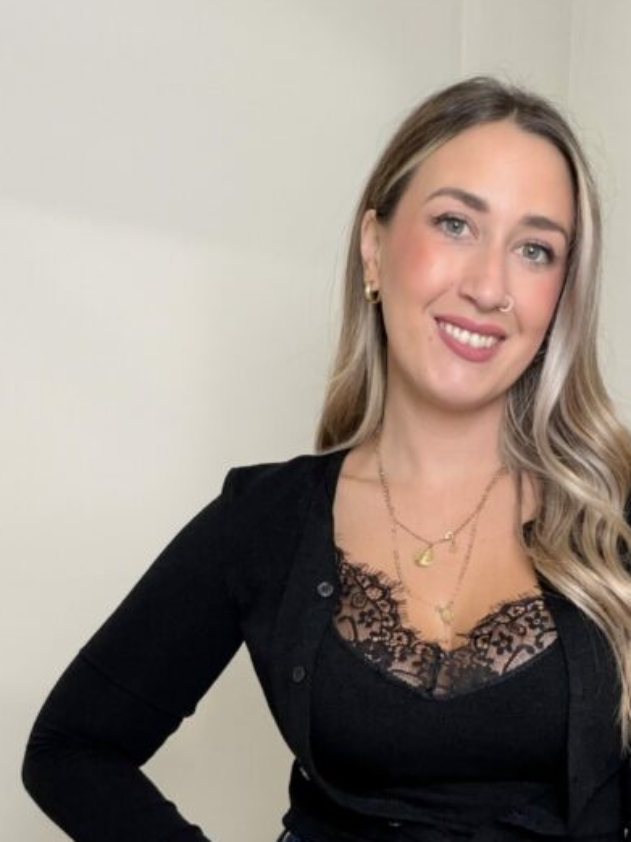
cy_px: 639
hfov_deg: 31.1
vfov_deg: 40.0
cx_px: 447
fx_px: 1119
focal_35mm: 46
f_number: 1.9
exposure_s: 1/60
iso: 160
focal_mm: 2.71
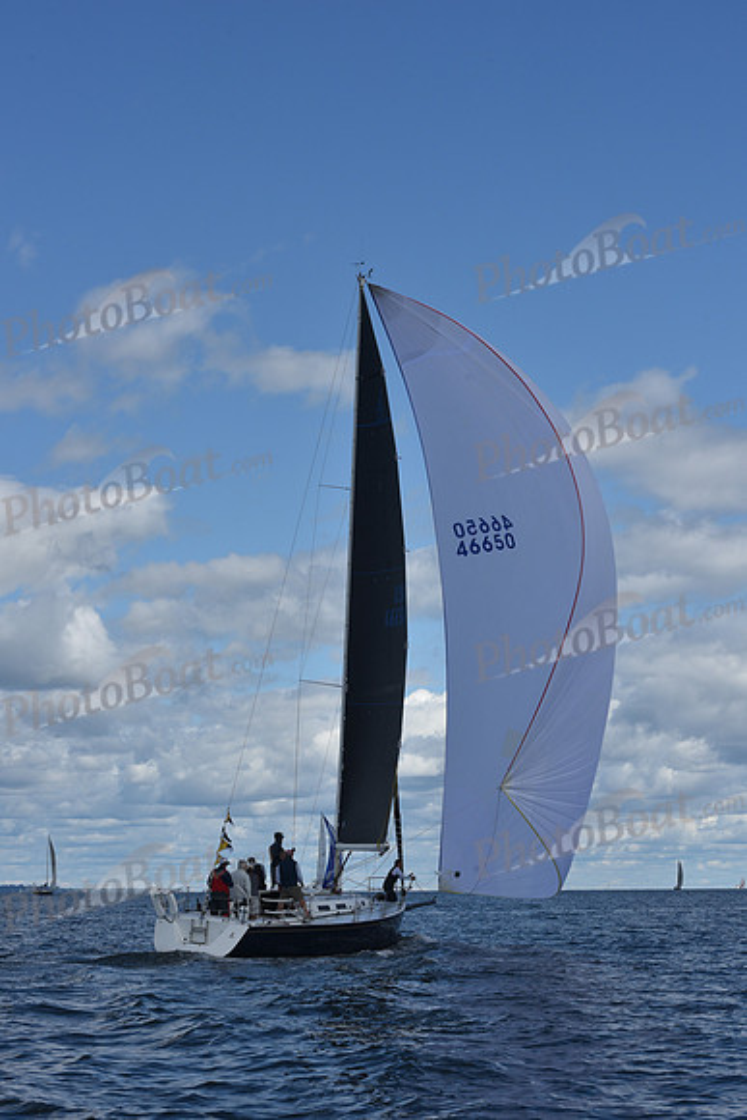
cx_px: 374
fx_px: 2177
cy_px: 560
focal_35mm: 70
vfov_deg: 28.8
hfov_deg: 19.5
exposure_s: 1/800
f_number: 11
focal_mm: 70
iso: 250
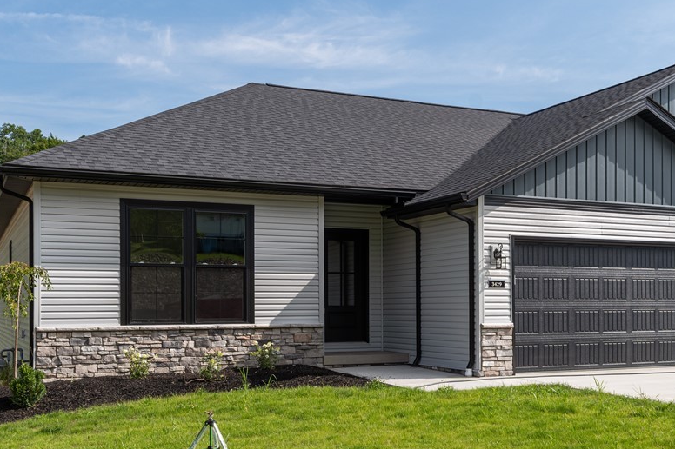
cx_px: 380
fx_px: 787
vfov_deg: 31.9
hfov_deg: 46.3
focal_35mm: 42
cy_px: 234
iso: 100
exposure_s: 1/320
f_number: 9
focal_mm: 20
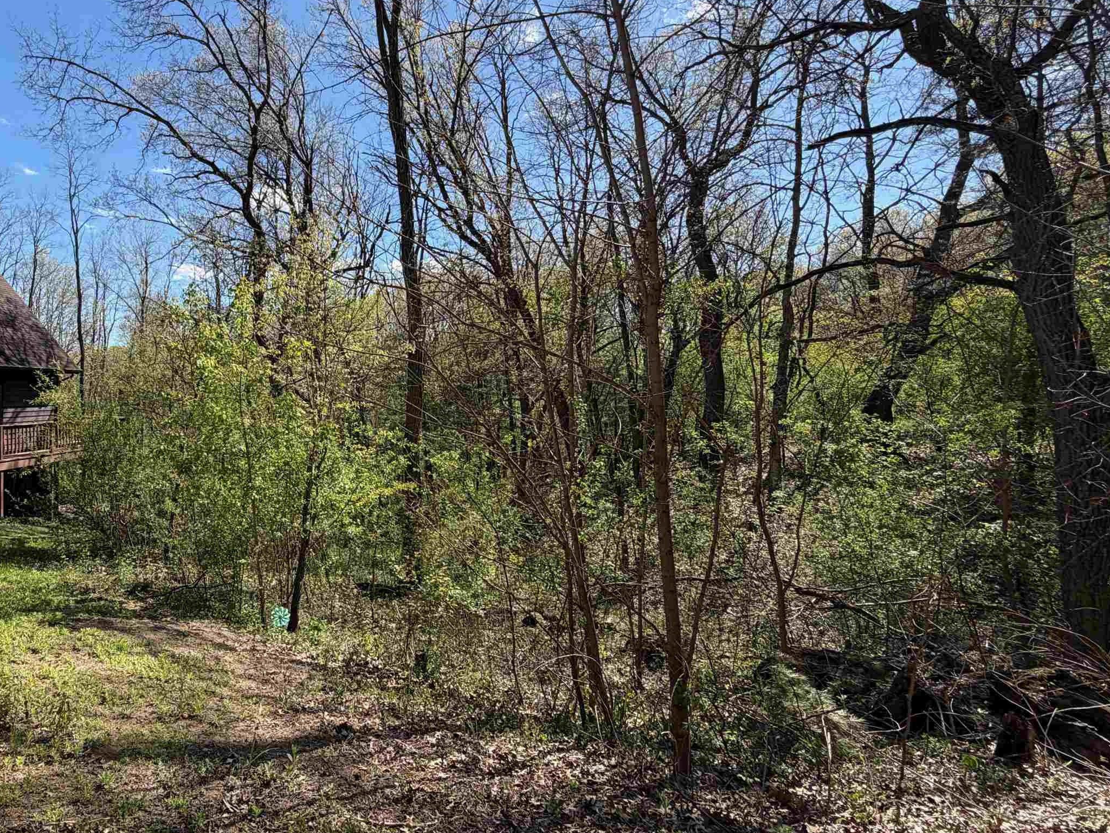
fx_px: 673
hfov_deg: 76.3
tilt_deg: +0.8
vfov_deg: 63.4
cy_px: 383
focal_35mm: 21
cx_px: 362
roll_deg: +0.6
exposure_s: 1/726
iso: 40
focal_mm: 2.22
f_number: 2.2
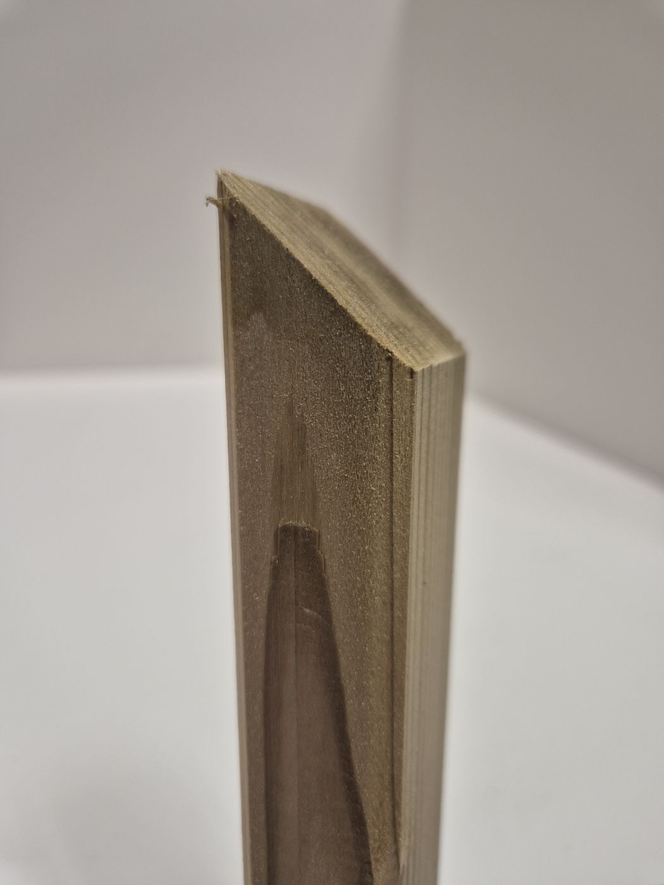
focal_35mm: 23
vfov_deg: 73.9
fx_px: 588
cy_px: 442
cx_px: 332
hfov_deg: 58.9
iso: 125
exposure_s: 1/100
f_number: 1.8
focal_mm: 5.4
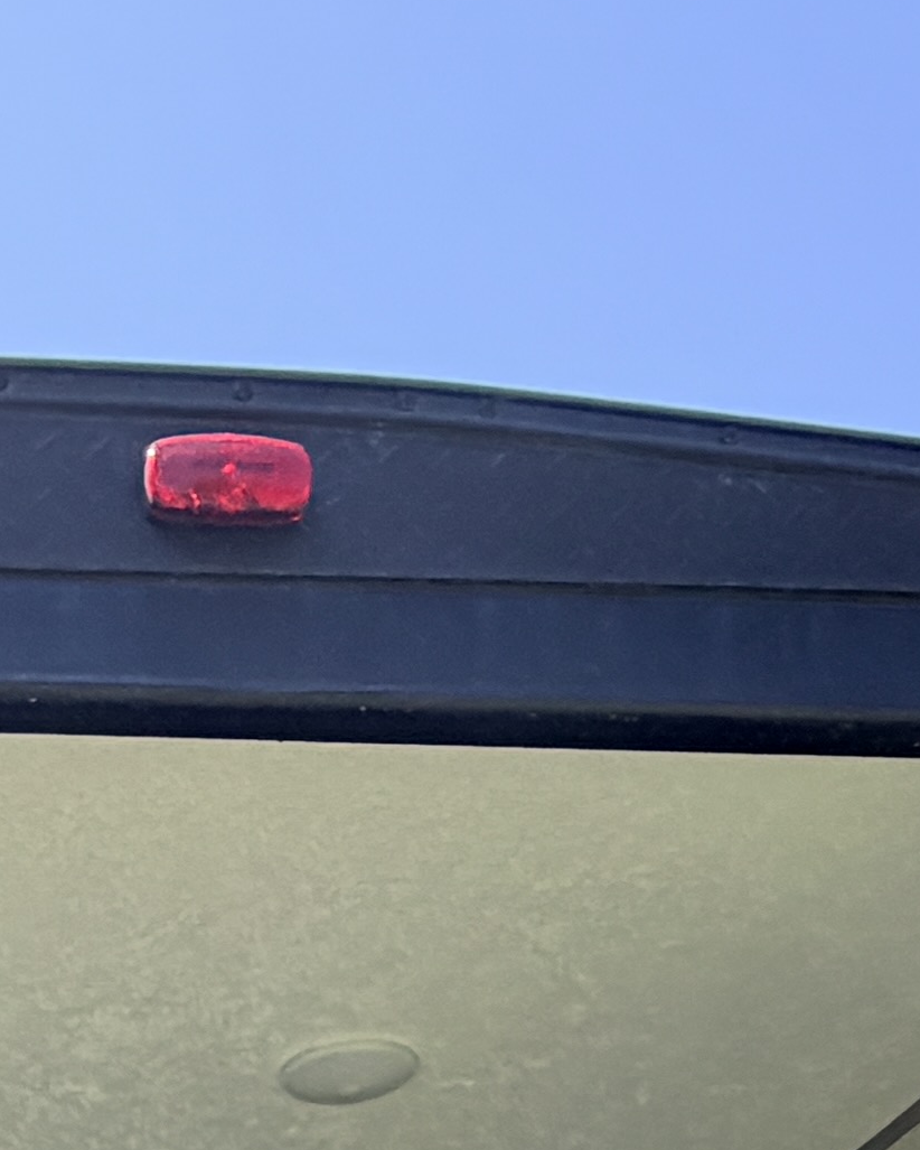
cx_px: -332
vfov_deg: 20.2
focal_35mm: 76
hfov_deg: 18.5
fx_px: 2586
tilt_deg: +6.6
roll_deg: -3.9
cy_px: 1880
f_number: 2.2
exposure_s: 1/502
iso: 40
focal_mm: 2.22
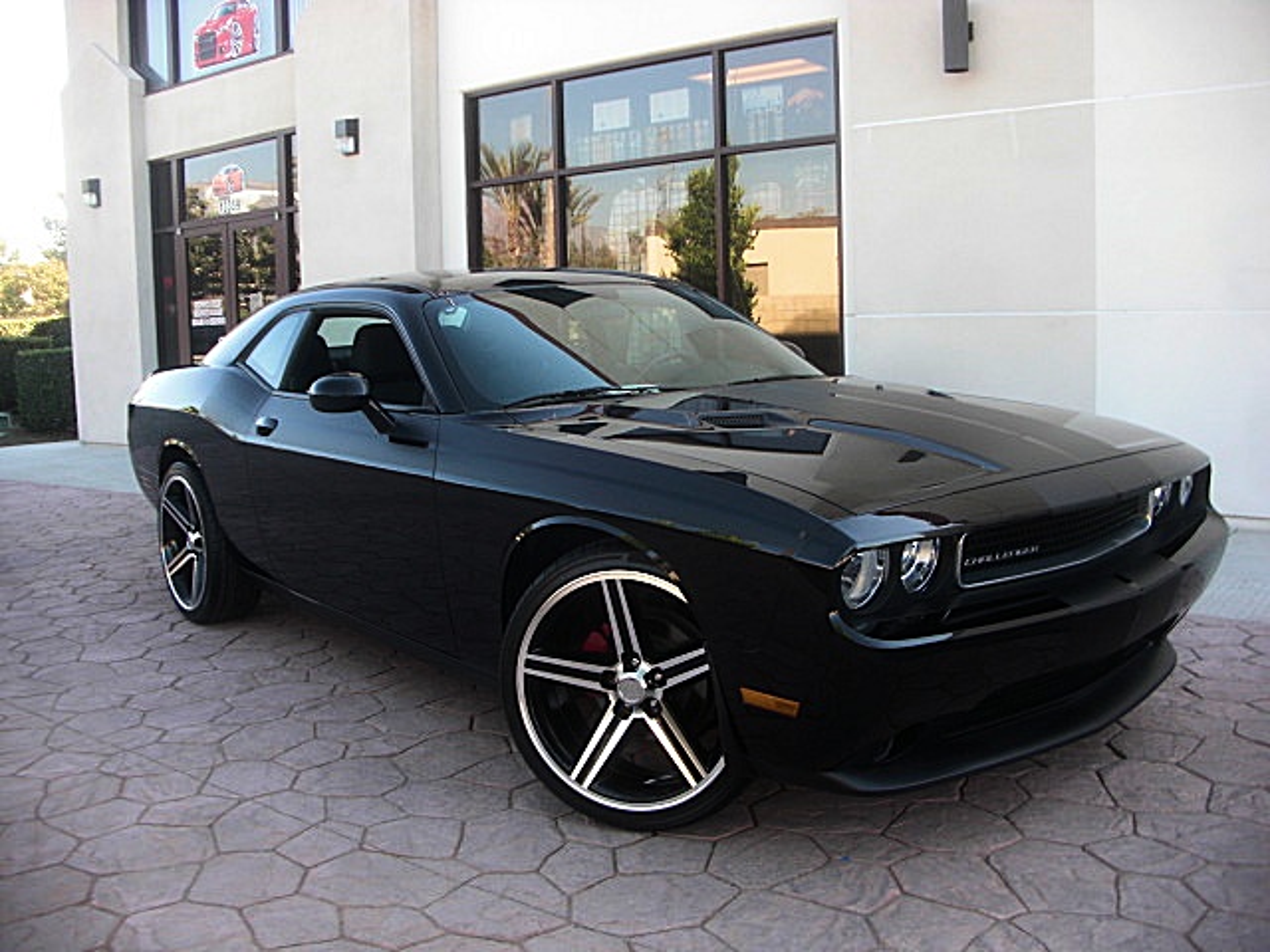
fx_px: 1321
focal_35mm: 36
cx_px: 635
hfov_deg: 51.4
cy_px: 476
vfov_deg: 39.7
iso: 50
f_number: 2.8
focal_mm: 6.3
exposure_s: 1/80
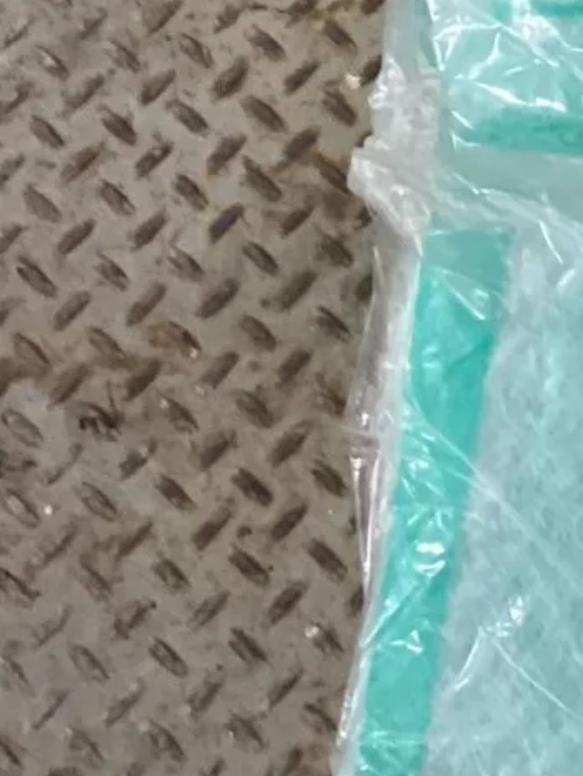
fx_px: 2984
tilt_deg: -63.4
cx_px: 1098
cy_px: 8
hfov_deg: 10.4
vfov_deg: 14.6
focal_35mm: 133
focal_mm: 3.3
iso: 400
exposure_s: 1/40
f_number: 2.4
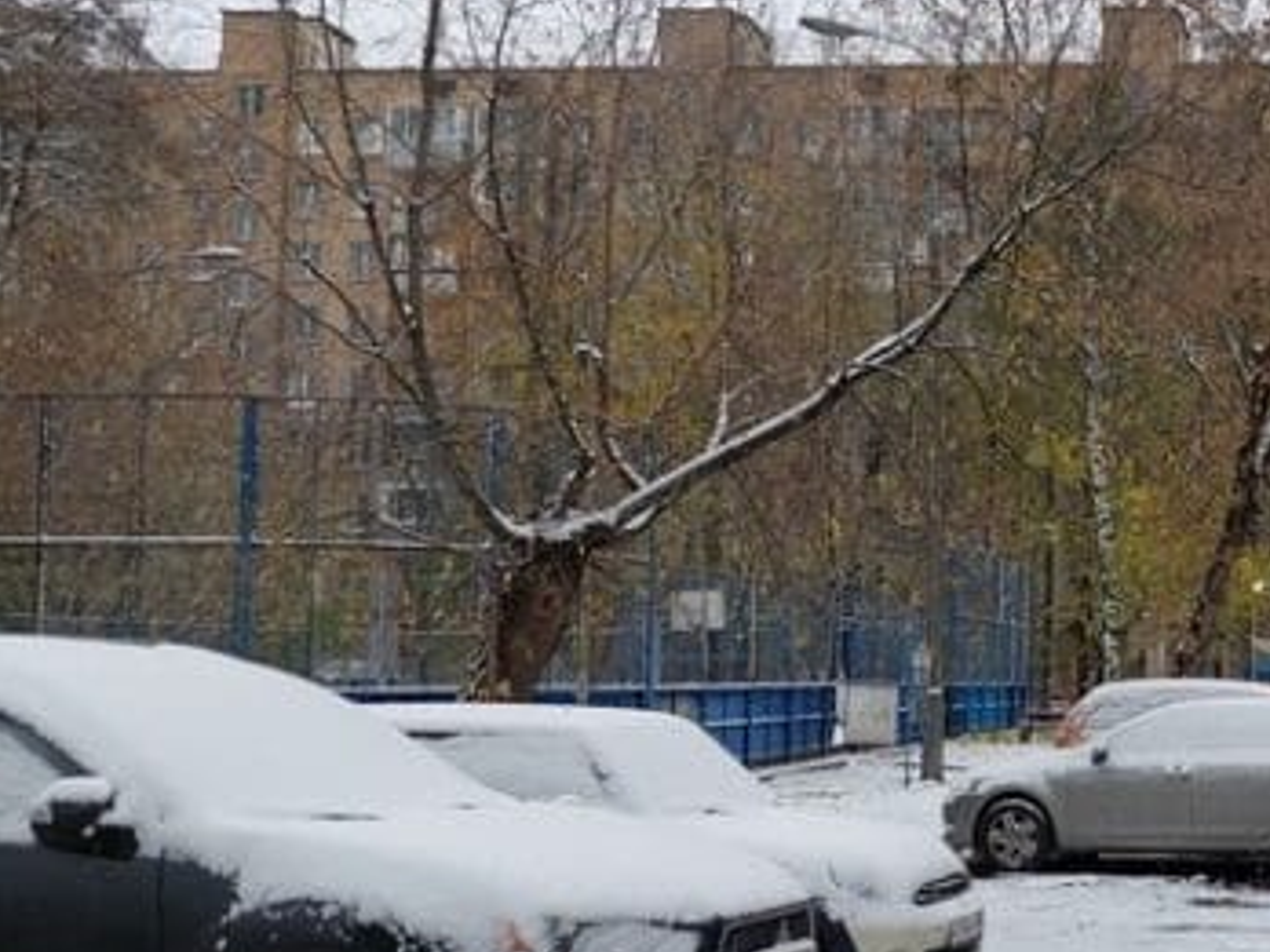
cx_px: 1274
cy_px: 533
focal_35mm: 53
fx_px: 1944
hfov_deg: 33.1
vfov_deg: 27.5
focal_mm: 5.23
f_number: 1.8
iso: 50
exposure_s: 1/100
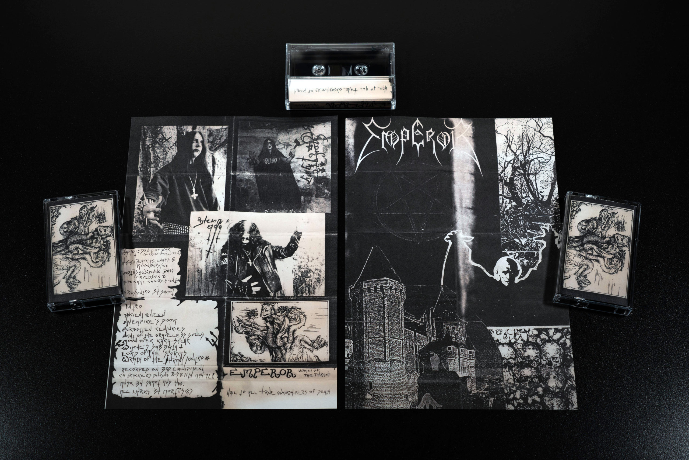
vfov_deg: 25.1
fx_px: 1033
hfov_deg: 36.9
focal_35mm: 54
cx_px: 344
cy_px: 230
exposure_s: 1/80
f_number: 5.6
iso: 100
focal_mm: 54
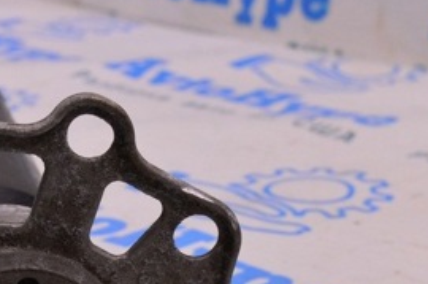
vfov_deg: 11.3
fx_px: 1436
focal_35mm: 121
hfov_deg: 16.8
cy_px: 202
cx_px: 87
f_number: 8
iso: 1600
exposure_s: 1/125
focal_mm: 34
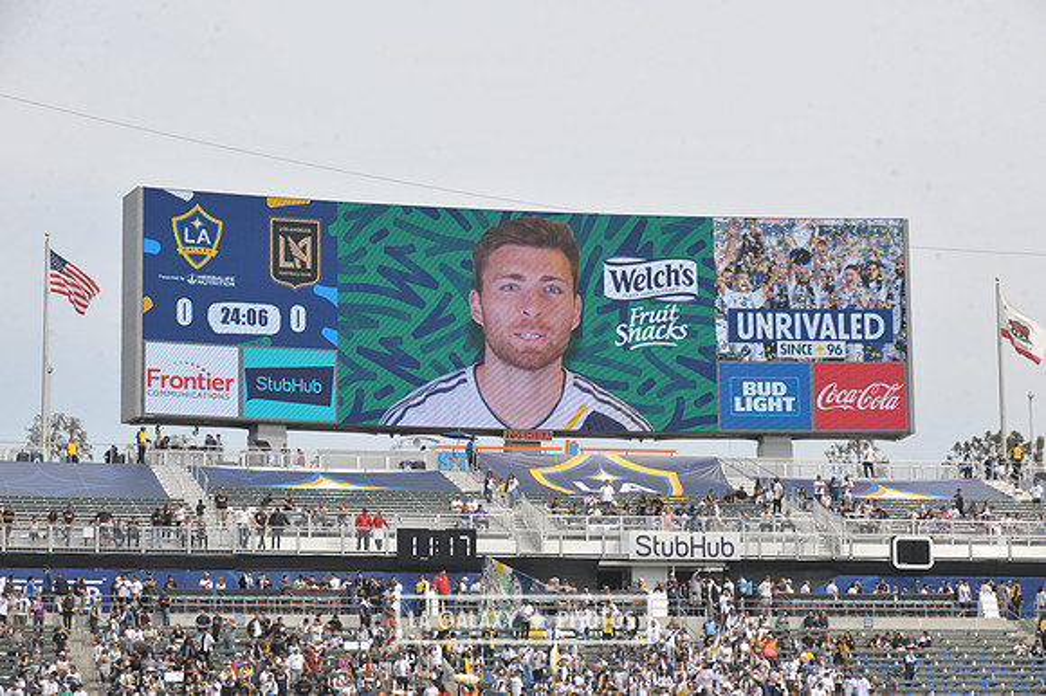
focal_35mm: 102
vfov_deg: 13.4
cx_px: 523
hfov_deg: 20.0
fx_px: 2962
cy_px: 348
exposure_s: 1/400
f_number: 10
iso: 200
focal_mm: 102
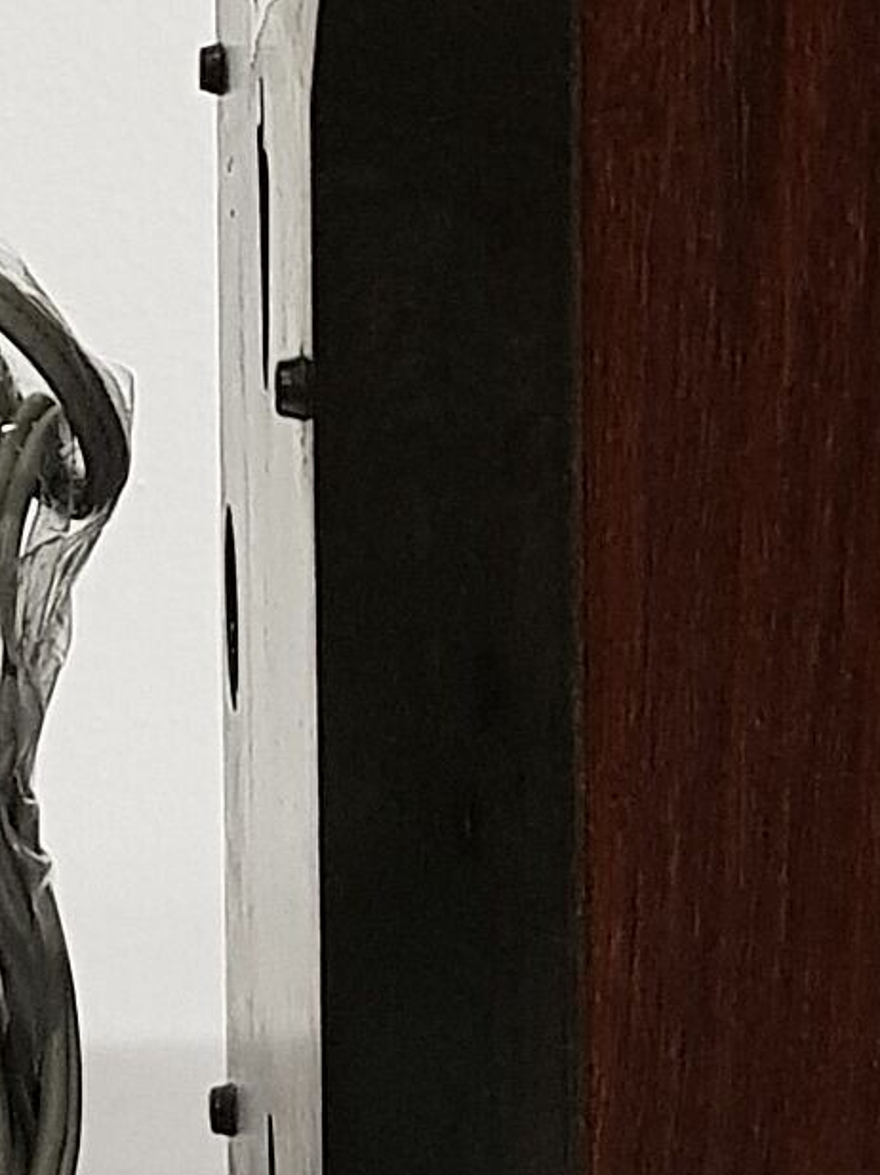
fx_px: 5768
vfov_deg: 11.4
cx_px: -122
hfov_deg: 8.6
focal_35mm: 170
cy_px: -305
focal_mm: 4.2
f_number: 1.7
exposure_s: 1/50
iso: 200
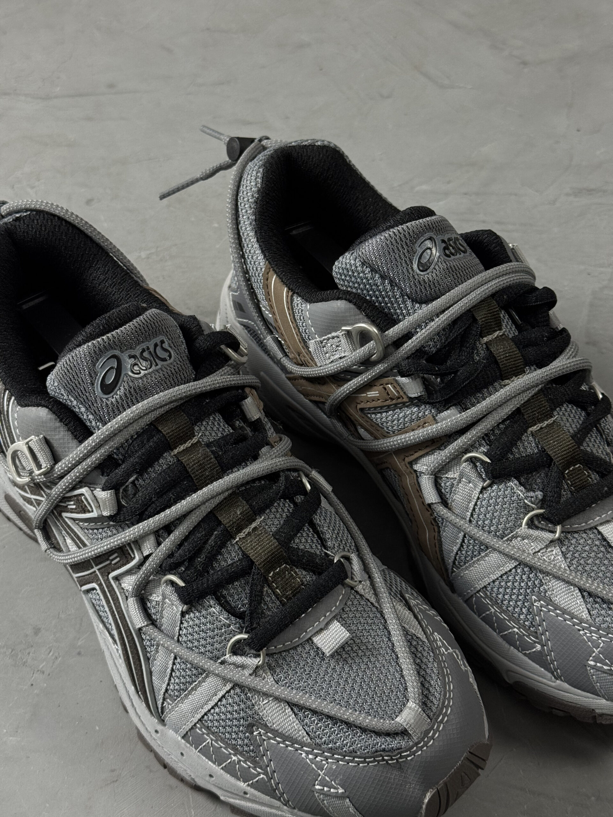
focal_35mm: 48
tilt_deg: -49.7
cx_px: 306
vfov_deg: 39.7
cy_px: 408
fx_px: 1133
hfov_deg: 30.3
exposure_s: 1/60
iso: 125
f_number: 1.78
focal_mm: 6.76
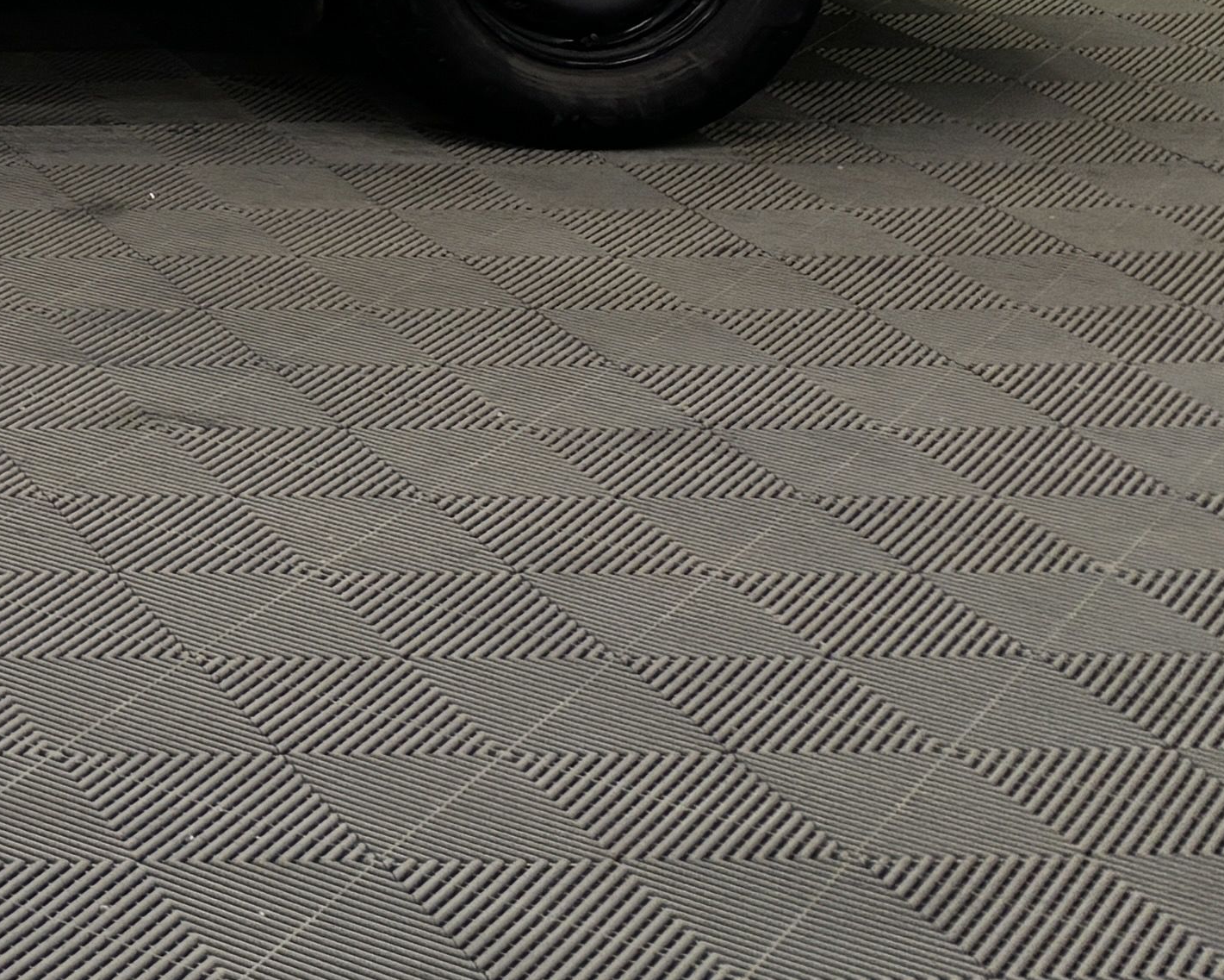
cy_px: -689
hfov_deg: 15.4
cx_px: -1145
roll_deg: +0.1
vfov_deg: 13.7
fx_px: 3695
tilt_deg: -3.7
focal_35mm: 102
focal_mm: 5.96
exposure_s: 1/100
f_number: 1.6
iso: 50
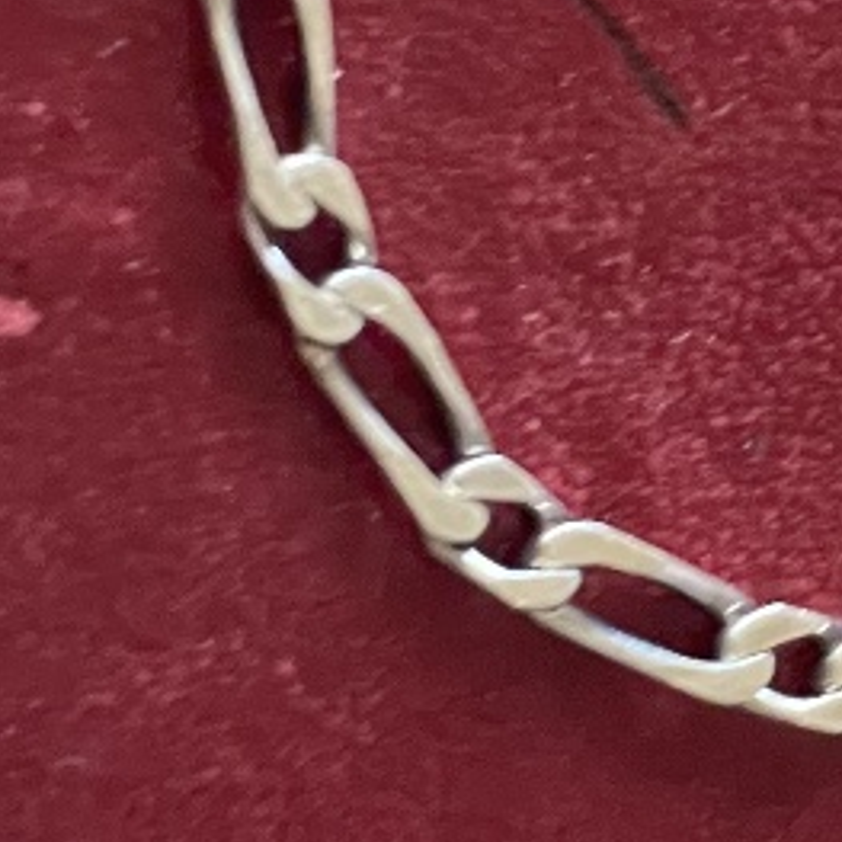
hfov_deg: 8.1
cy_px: -845
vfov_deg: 8.0
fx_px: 5779
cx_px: 1364
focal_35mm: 210
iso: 640
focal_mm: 6
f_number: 2
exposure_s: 1/60
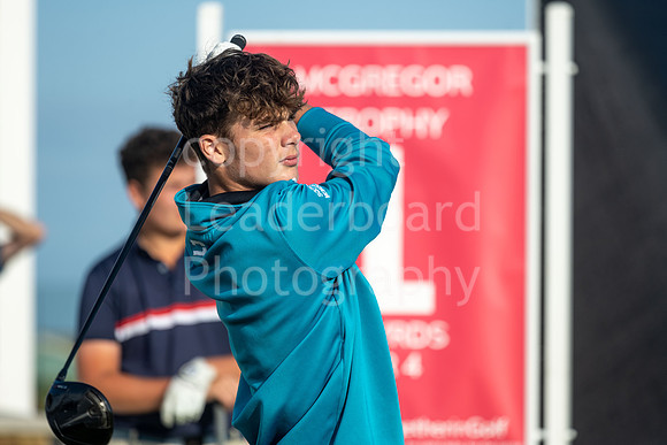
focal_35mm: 300
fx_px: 5559
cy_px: 222
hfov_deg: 6.9
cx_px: 334
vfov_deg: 4.6
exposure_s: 1/1250
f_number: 5.6
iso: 160
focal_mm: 300
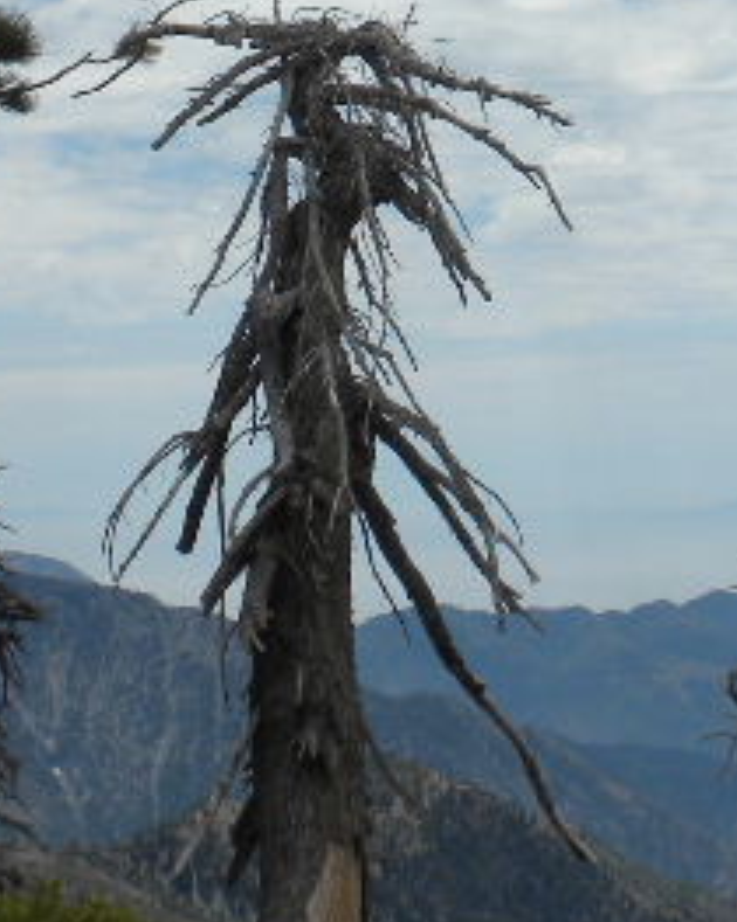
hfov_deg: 13.8
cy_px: -88
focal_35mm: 110
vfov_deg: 16.9
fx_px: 3003
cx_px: 737
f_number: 10
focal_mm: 6.6
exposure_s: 1/199
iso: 64
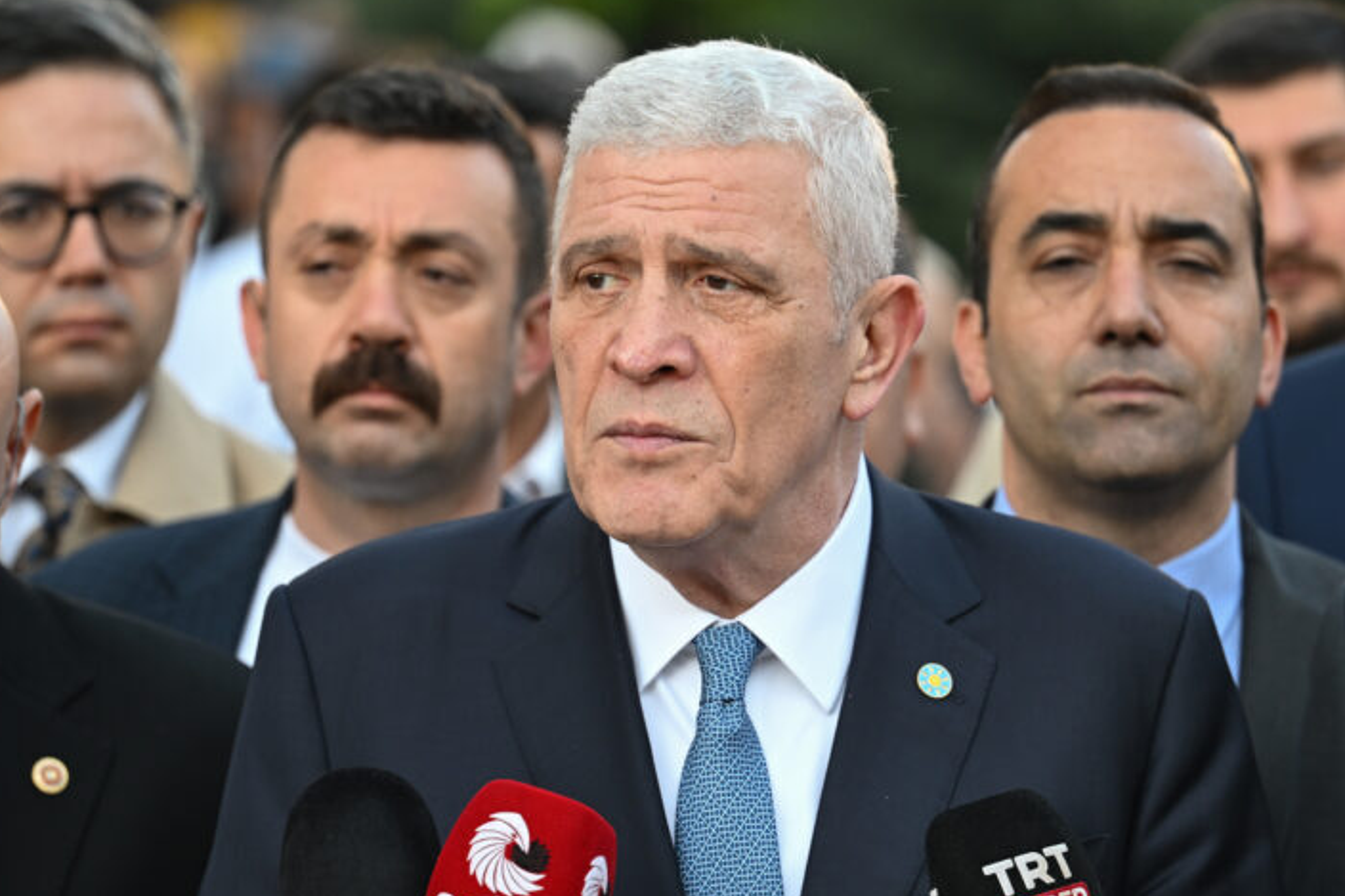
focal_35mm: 209
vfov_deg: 6.6
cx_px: 736
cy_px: 681
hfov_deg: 9.8
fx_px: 7806
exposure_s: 1/500
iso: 400
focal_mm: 115
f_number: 2.8
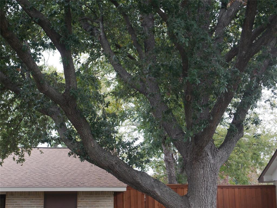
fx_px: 496
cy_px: 104
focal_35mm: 62
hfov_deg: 31.2
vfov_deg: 23.7
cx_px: 138
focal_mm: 31
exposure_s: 1/80
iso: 1600
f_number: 5.4
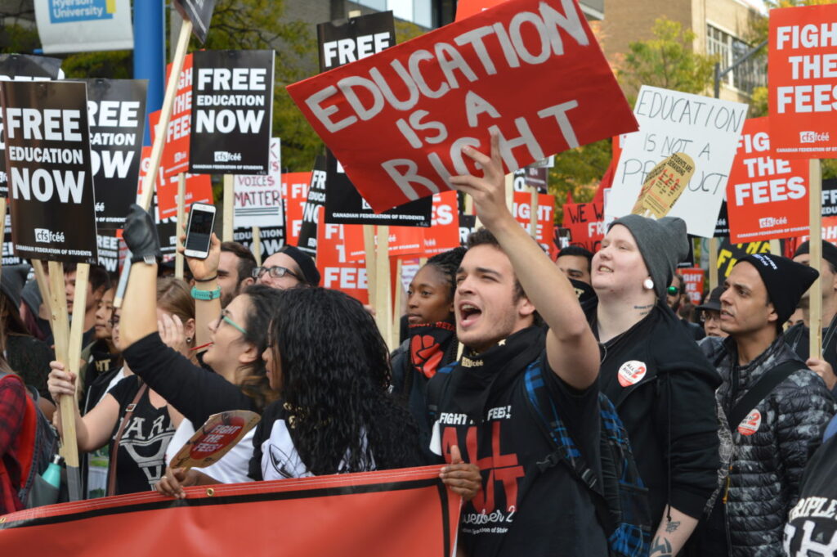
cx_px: 418
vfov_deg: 16.5
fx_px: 1917
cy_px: 278
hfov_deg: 24.6
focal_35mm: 82
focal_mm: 55
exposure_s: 1/125
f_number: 5.6
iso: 160
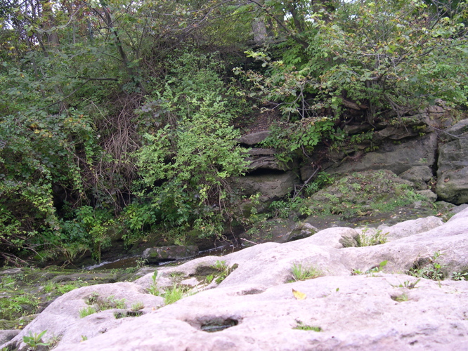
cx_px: 234
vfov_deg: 37.7
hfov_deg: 49.0
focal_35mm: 38
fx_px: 514
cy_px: 176
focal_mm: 8
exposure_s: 1/43.2
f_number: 2.8
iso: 100
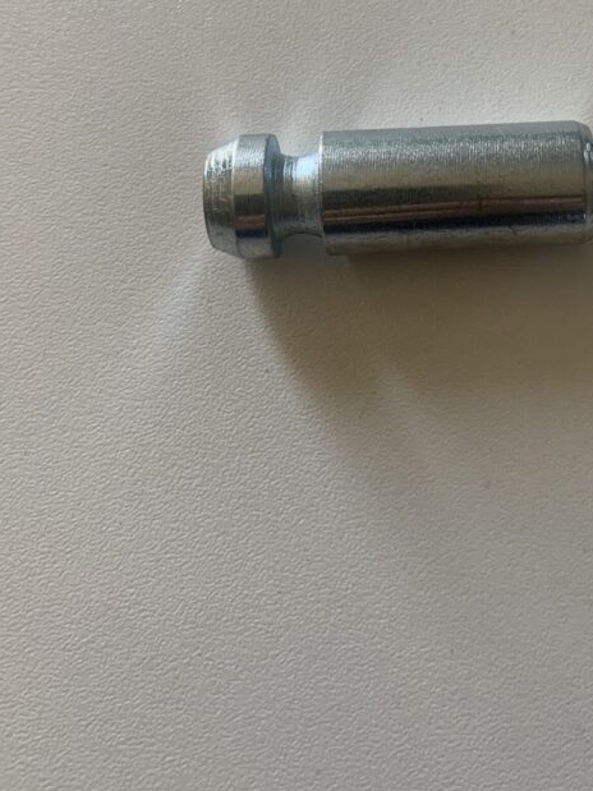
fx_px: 983
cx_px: 449
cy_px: 183
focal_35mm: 43
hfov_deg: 32.9
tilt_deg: -75.2
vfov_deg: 42.3
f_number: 1.8
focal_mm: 4.25
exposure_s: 1/60
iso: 100
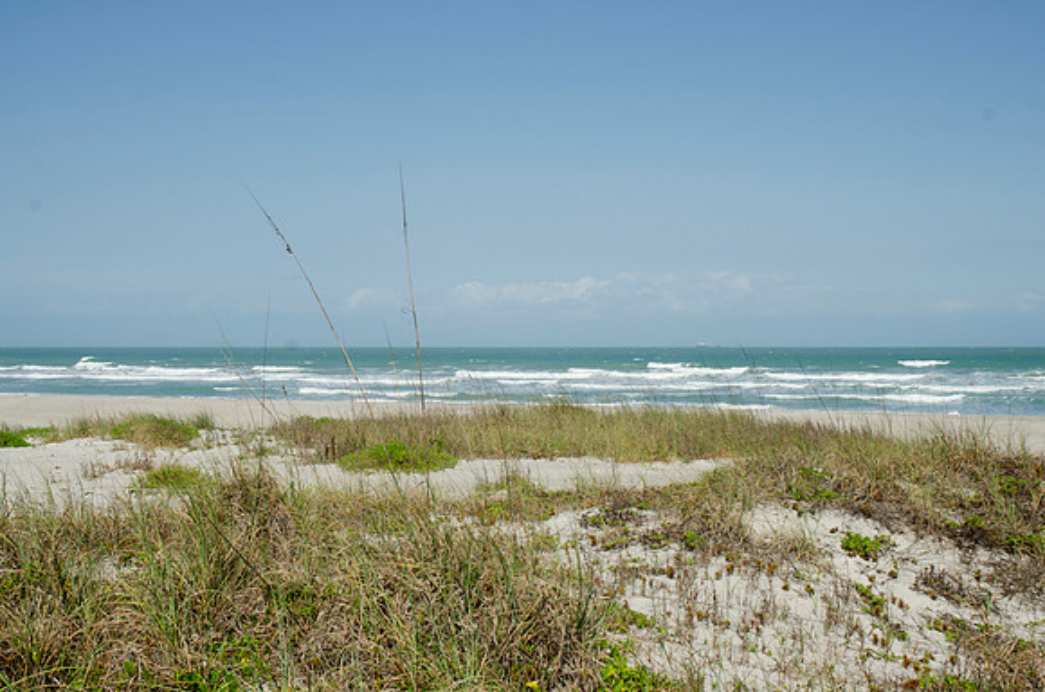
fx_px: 1298
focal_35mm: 45
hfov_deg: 43.8
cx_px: 522
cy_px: 346
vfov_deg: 29.8
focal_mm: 29
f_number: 10
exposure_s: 1/250
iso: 100
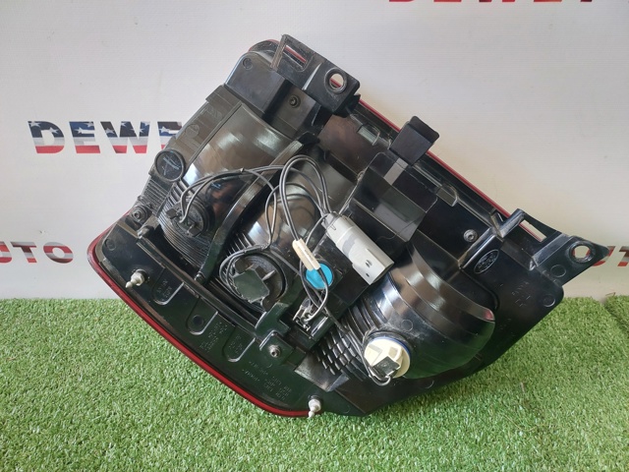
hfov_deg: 63.4
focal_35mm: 28
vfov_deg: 49.7
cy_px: 236
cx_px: 314
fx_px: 509
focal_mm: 5.32
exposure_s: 1/60
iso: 200
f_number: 1.8
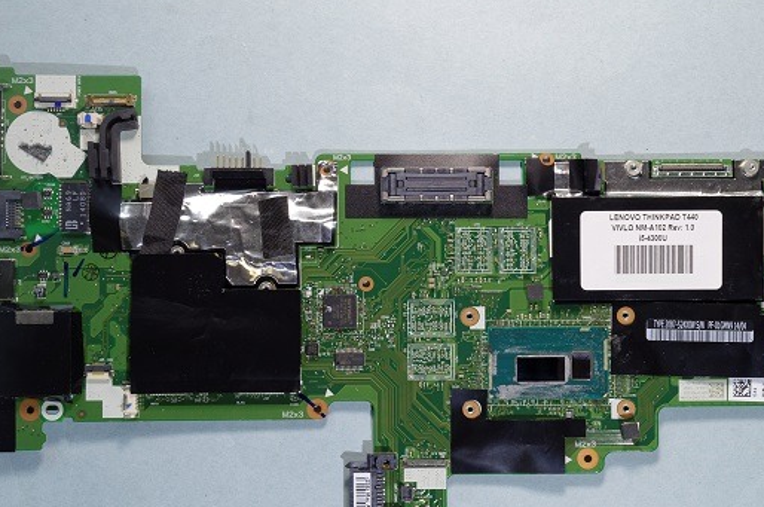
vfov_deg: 24.6
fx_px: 1160
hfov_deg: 36.3
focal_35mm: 55
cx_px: 476
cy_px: 332
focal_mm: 25
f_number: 8
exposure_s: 1/6
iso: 100
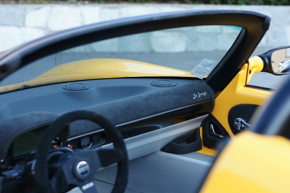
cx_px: 145
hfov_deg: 27.0
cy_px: 96
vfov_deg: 18.2
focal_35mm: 75
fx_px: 604
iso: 250
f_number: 2.5
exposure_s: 1/400
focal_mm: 50
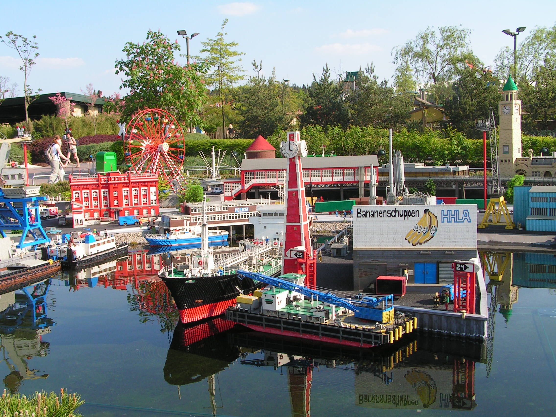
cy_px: 208
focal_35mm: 41
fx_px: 659
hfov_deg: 45.8
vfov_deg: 35.1
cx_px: 278
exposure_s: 1/200
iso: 50
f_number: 5.6
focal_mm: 6.8
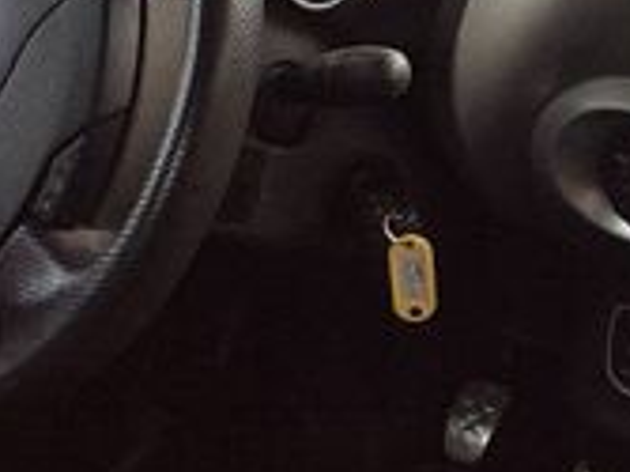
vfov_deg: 15.9
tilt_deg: -20.4
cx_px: 562
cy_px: 81
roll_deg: +5.0
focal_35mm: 92
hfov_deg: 20.9
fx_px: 1673
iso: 50
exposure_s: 1/50
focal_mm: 3.3
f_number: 2.4
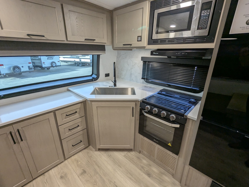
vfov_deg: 78.2
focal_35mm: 16
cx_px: 124
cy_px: 94
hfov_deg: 94.4
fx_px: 115
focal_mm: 2.35
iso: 131
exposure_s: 1/72
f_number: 2.2
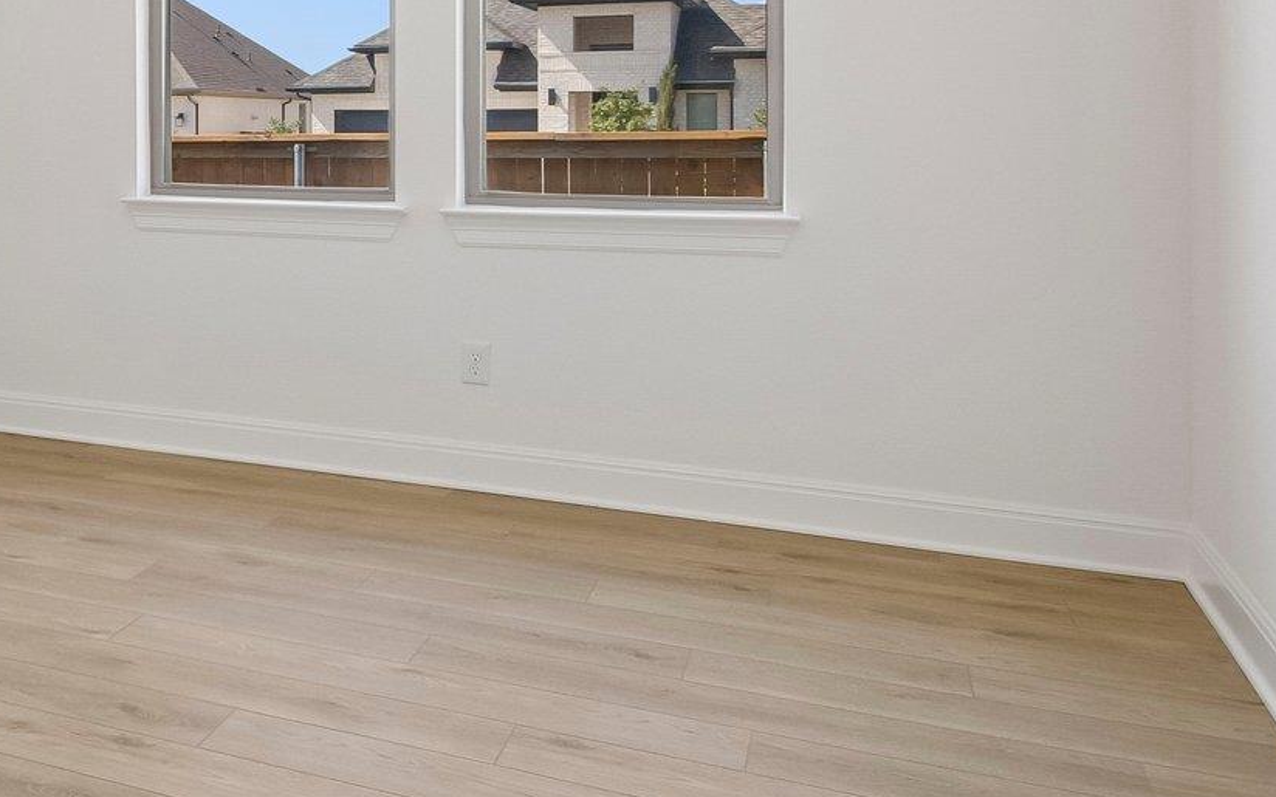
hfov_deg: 46.1
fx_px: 1321
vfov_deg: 31.8
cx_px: 104
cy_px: 61
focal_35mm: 38
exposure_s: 1/50
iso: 400
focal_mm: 10
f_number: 8
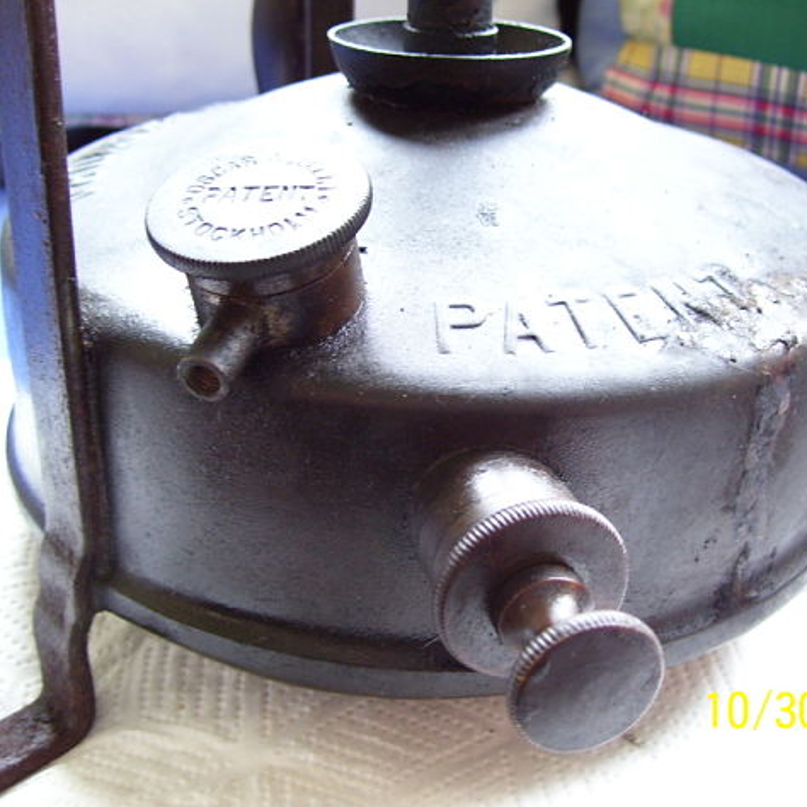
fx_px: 1134
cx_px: 449
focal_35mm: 43
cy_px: 404
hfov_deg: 39.1
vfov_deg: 39.2
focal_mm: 6
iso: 160
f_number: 2.7
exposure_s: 1/20
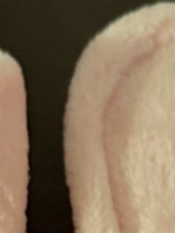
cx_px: 99
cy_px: 499
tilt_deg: -67.6
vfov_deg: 11.4
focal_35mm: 153
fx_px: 1032
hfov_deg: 9.7
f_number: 1.78
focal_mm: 6.76
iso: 1000
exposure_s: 1/37
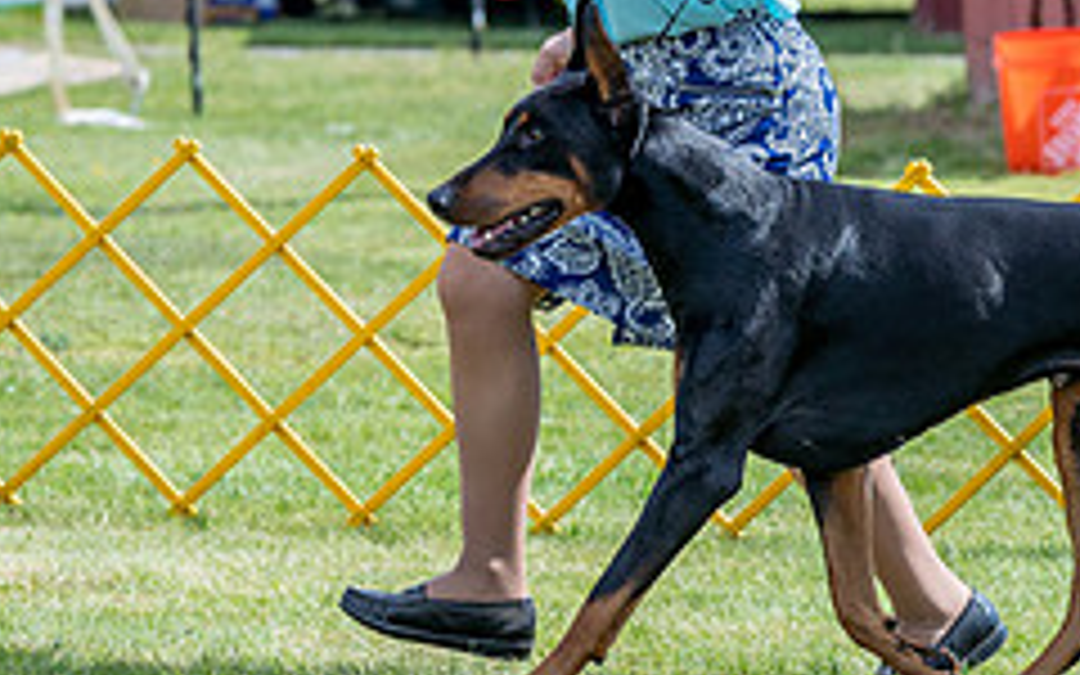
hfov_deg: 5.4
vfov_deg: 3.4
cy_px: -105
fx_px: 11479
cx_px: 721
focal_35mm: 390
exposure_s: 1/1600
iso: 400
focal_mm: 131
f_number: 5
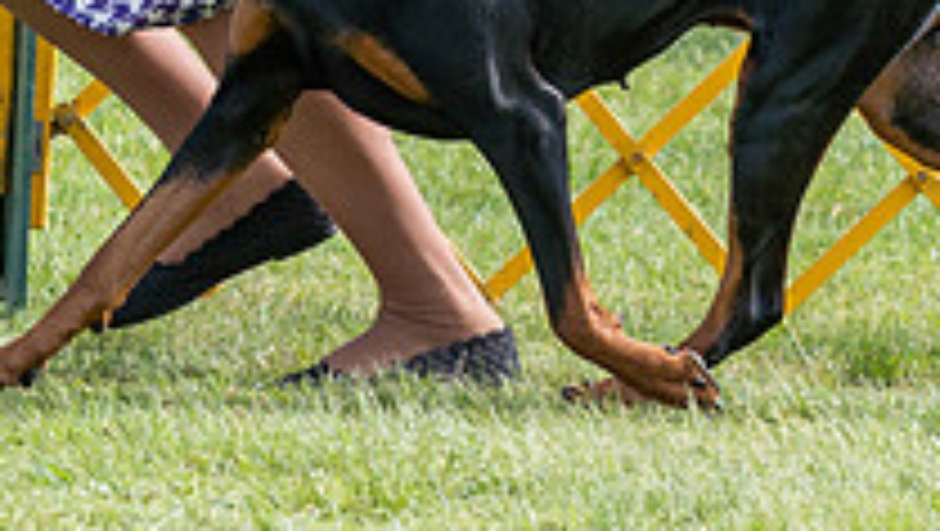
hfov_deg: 3.2
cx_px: 438
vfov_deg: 1.8
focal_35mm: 666
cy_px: -446
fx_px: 16615
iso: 320
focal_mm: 182
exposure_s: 1/1250
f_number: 5.6
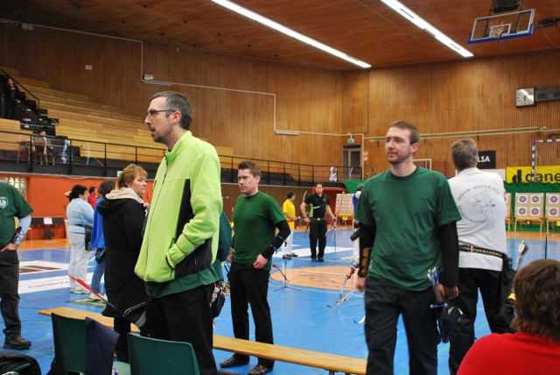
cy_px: 188
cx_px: 280
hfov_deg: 53.1
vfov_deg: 36.9
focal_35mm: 36
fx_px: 560
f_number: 4
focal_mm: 24
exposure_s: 1/30
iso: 640
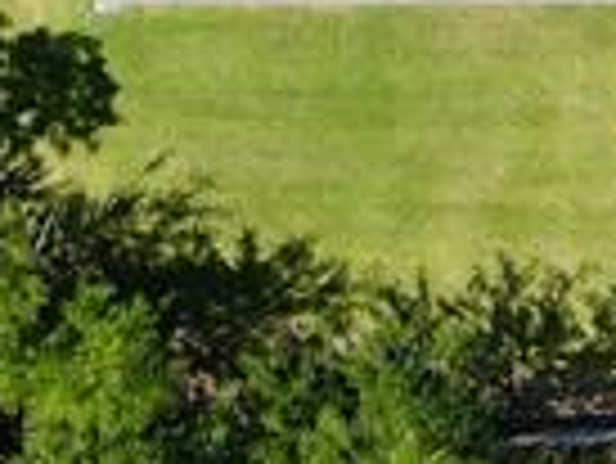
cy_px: -1063
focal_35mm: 179
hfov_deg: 11.0
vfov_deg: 7.1
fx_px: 3188
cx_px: 360
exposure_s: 1/500
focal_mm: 4.5
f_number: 2.8
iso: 100
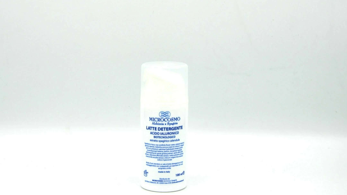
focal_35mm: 89
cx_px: 167
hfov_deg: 23.9
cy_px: 76
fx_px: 819
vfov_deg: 13.6
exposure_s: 1/400
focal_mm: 48
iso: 125
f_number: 8
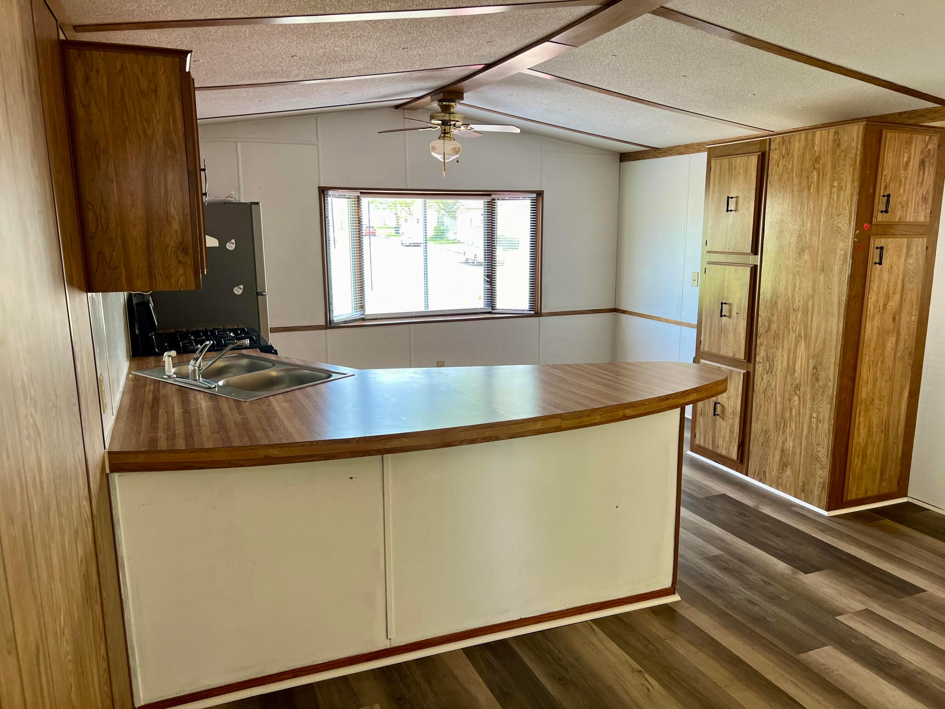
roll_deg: +1.1
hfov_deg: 67.3
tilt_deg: -9.0
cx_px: 472
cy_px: 354
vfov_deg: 53.1
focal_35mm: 26
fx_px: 710
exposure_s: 1/120
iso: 100
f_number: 1.5
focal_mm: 5.7
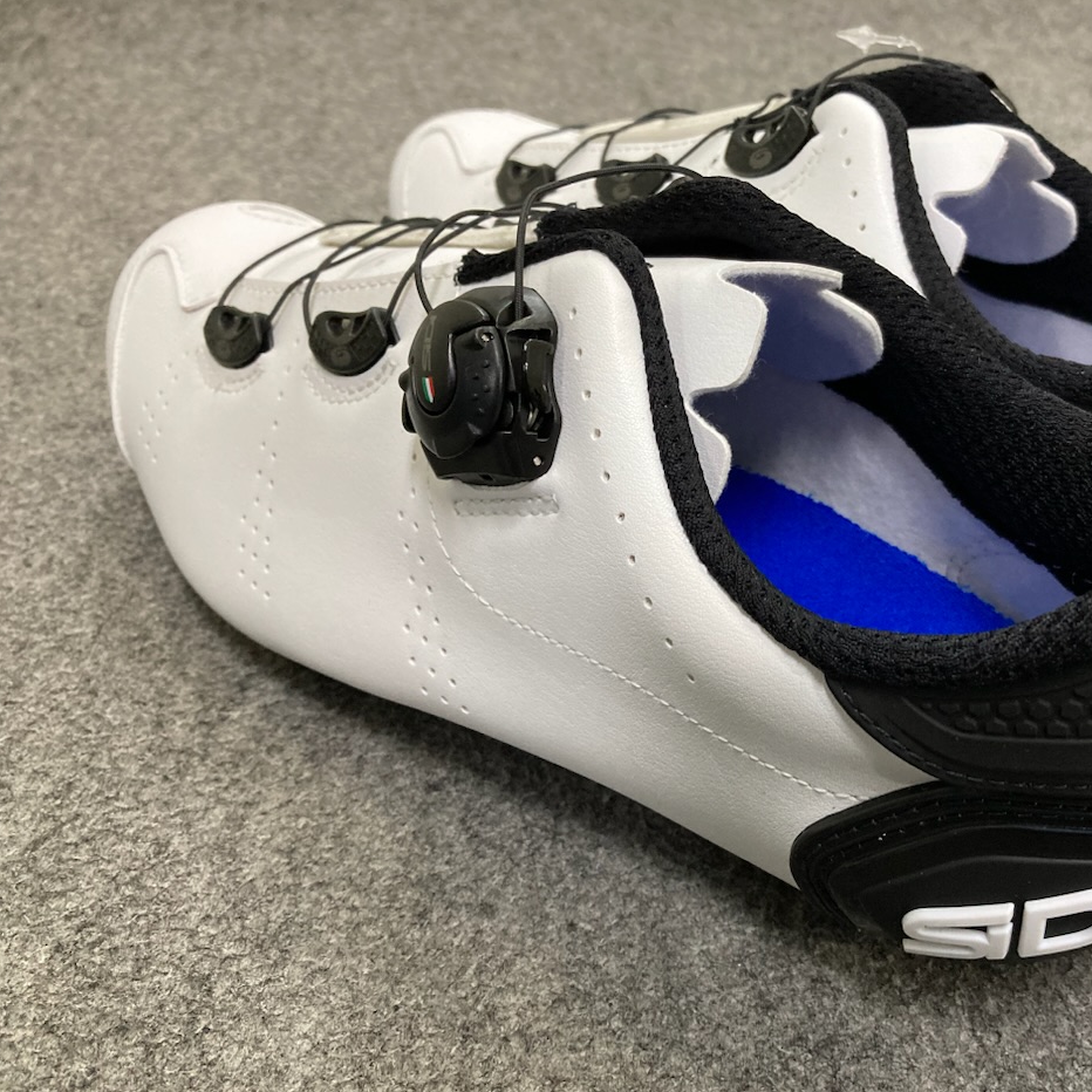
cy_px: 555
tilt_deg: -39.9
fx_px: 1213
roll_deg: -1.9
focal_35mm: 34
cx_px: 746
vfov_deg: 48.4
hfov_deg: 47.5
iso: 250
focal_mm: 3.99
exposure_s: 1/50
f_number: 1.8
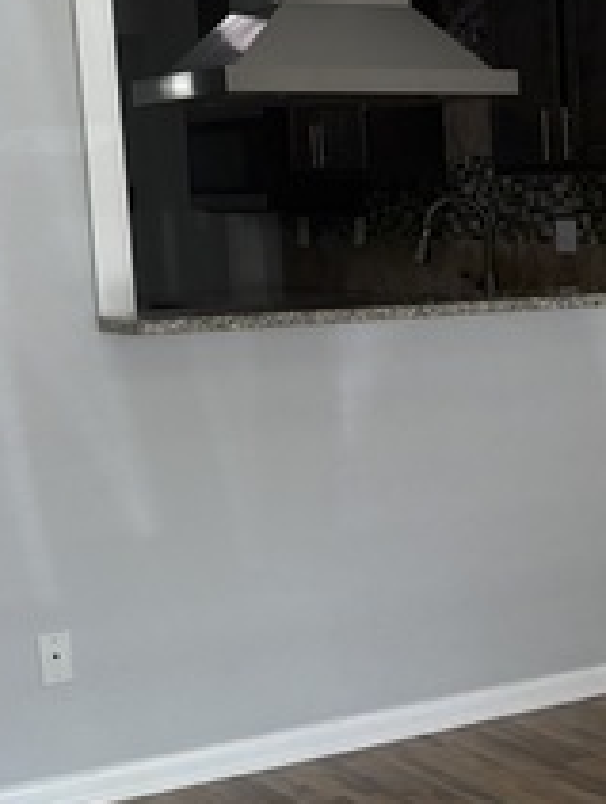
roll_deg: +1.5
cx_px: 720
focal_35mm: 82
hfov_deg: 17.3
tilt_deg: -7.5
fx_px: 1908
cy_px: 482
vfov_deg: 23.8
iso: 64
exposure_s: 1/323
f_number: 1.6
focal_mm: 5.96
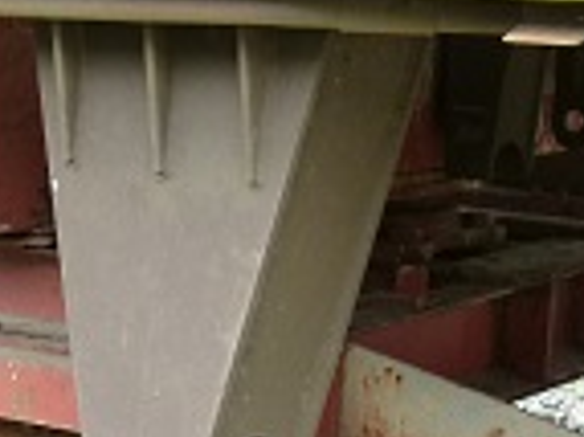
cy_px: 502
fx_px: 2259
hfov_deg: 14.7
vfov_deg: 10.9
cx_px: 323
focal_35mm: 134
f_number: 3.1
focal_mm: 7.3
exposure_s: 1/60
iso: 160
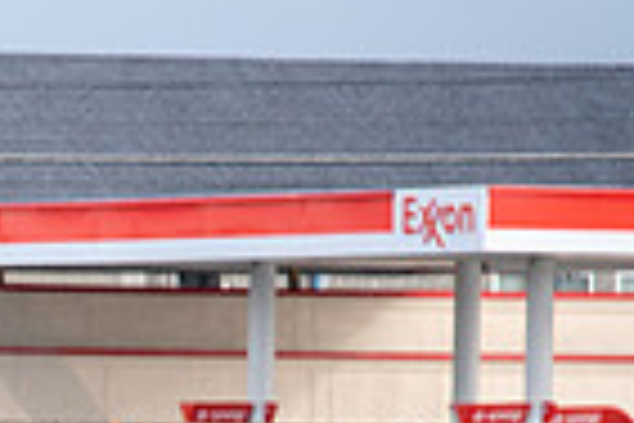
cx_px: -560
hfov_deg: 2.3
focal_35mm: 887
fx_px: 15620
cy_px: 851
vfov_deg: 1.5
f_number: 4.5
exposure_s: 1/1250
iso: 400
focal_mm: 200
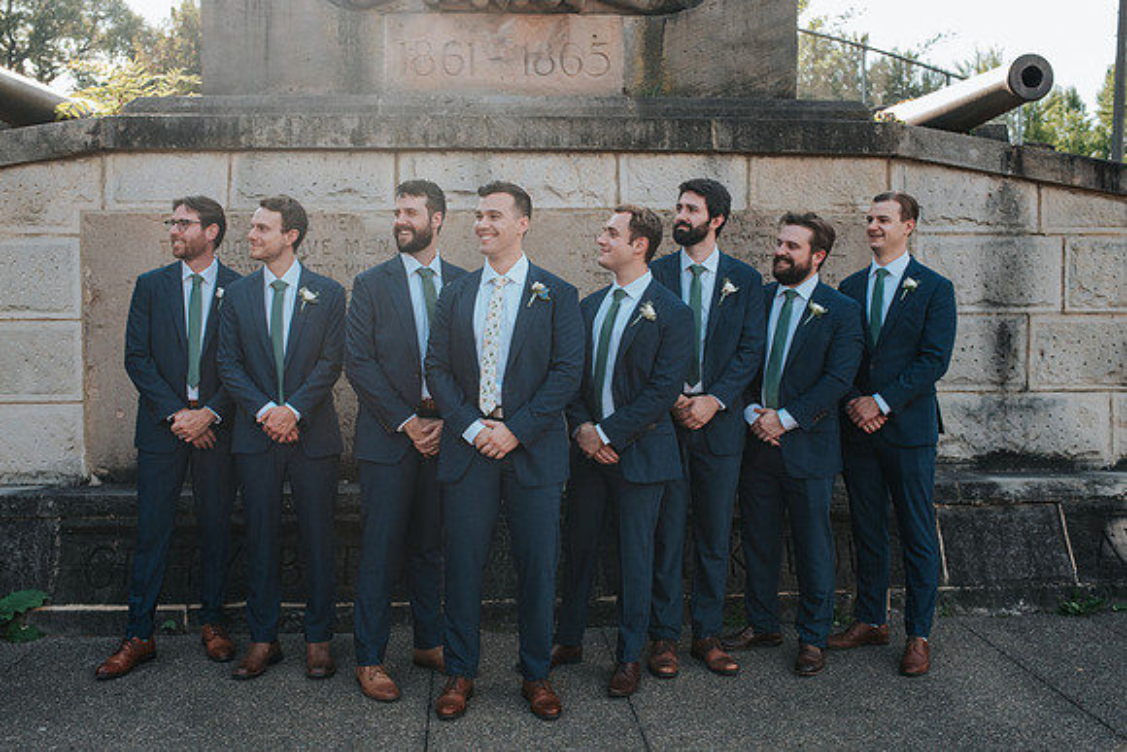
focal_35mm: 37
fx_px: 1158
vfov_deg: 36.0
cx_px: 543
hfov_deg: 51.9
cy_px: 390
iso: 1000
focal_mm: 35
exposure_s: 1/1000
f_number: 4
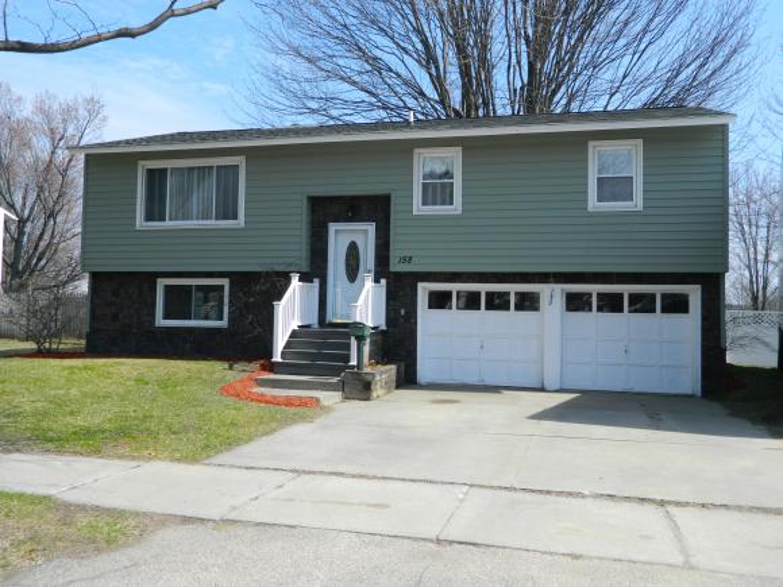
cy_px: 294
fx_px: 701
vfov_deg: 45.4
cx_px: 392
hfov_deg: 58.4
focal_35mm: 31
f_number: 3.2
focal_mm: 5.6
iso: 110
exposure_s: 1/1000
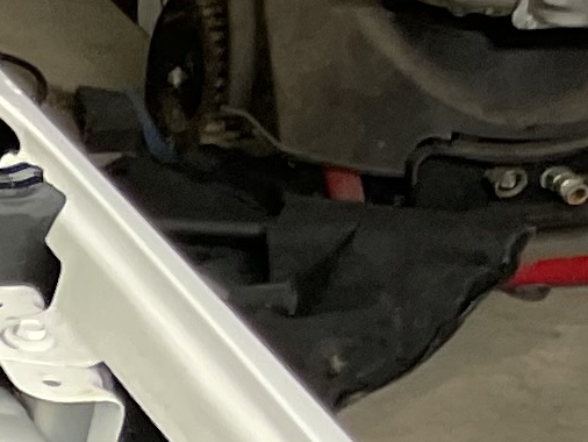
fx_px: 3518
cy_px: 914
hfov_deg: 7.3
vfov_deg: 6.9
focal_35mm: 207
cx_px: -1687
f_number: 1.6
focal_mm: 4.2
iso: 100
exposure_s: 1/121
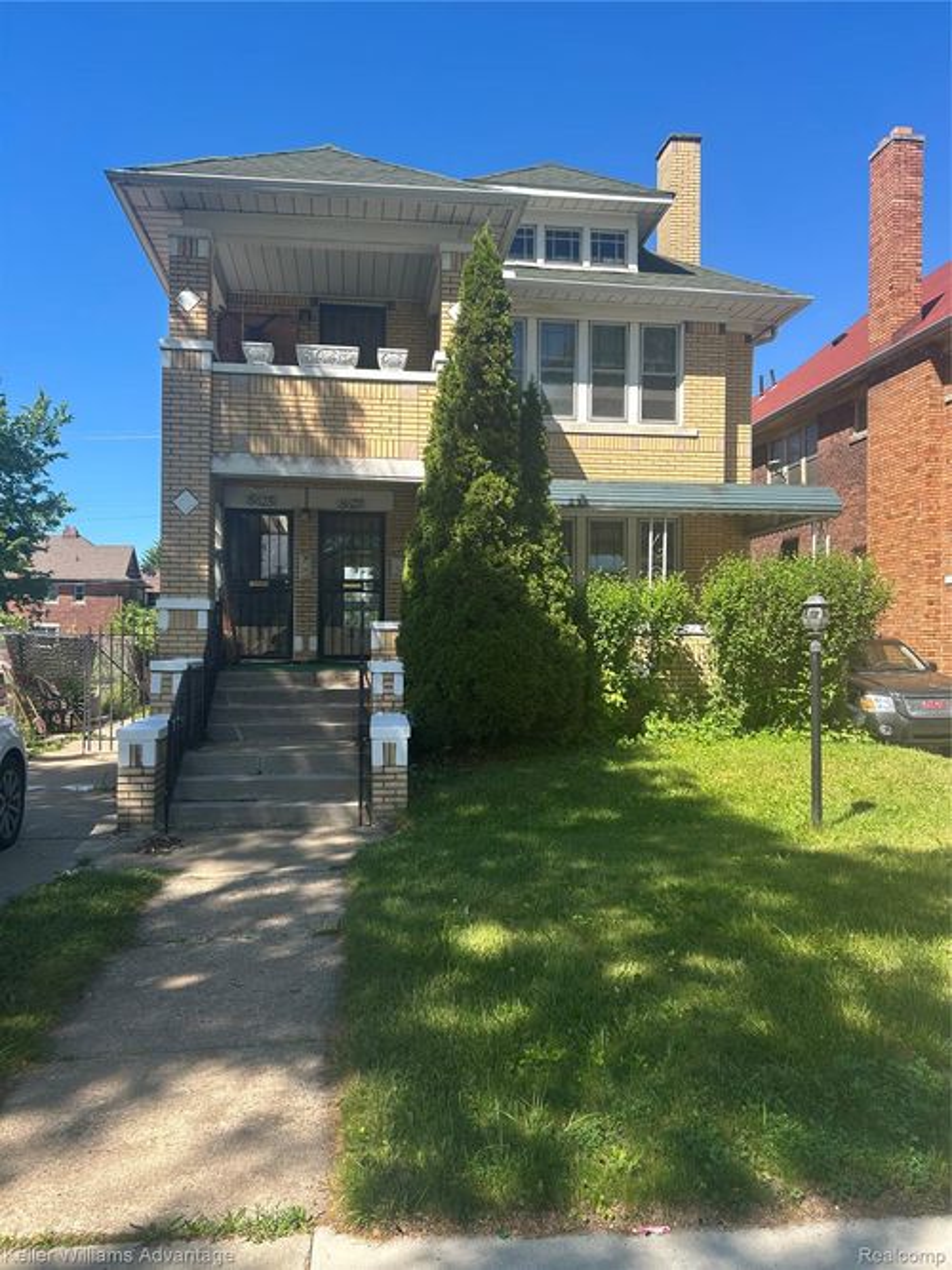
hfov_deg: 53.0
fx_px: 954
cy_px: 635
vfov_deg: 67.3
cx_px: 476
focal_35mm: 26
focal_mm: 5.7
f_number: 1.5
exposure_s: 1/1621
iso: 50
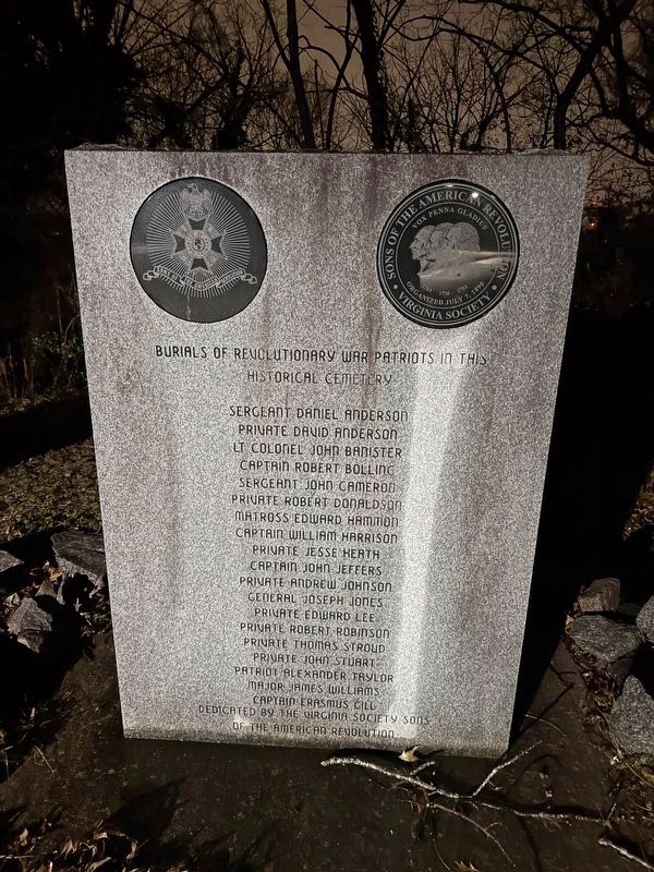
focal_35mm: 24
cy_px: 436
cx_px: 327
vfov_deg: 71.6
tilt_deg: -19.1
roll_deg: -1.0
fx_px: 605
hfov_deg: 56.8
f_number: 1.78
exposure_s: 1/24
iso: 1600
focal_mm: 6.76
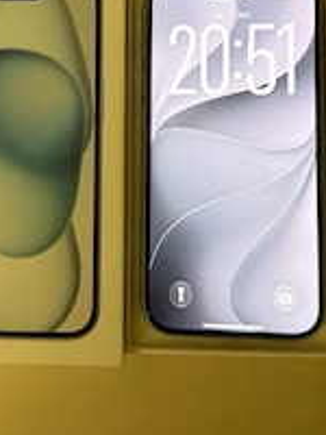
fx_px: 603
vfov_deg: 39.0
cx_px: 130
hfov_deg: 30.2
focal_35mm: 48
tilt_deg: -83.5
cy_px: 130
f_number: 1.78
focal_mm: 6.76
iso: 250
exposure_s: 1/50
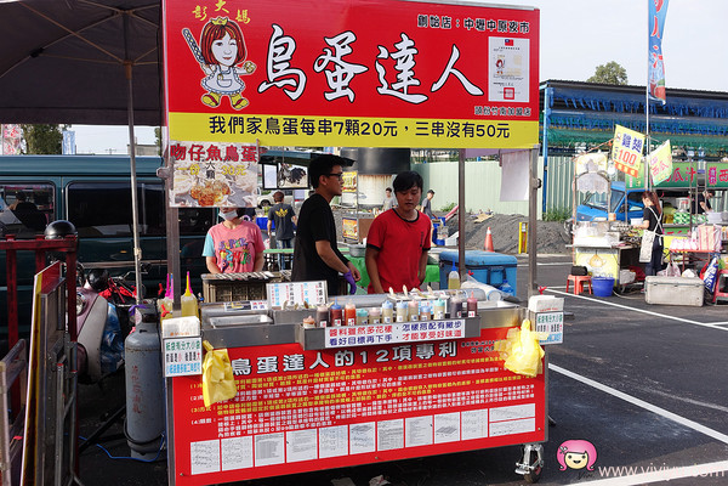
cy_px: 243
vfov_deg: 38.9
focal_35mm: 34
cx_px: 364
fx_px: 688
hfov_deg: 55.8
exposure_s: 1/500
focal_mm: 12.35
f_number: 4
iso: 125
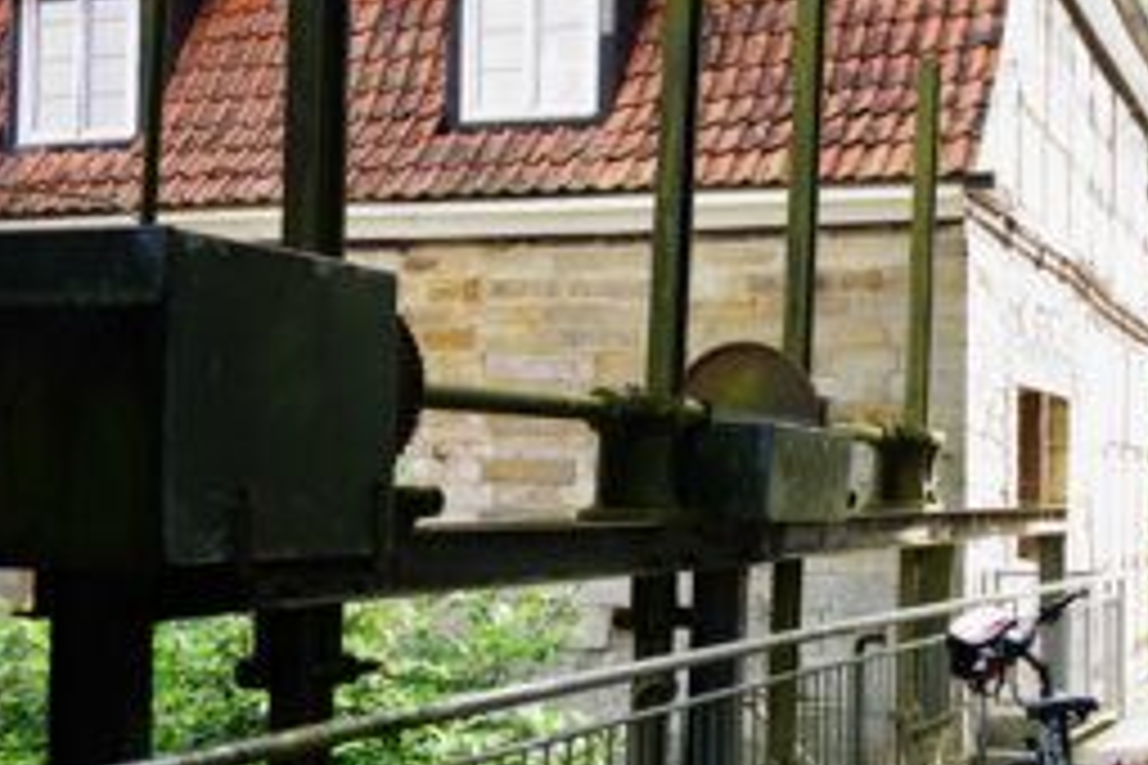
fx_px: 1754
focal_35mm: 55
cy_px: 430
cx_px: 882
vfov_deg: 24.6
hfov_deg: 35.3
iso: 250
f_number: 5.6
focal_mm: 35
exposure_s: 1/60
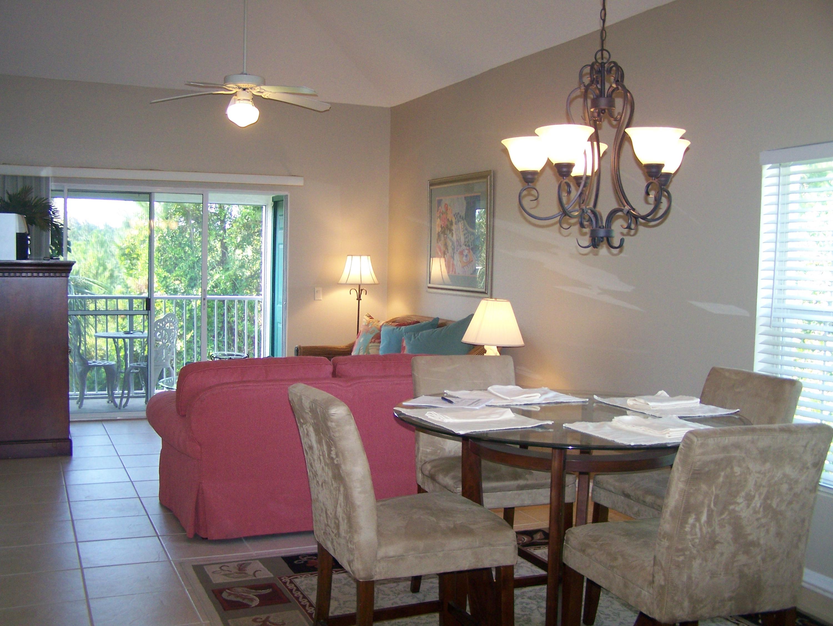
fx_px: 915
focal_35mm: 38
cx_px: 416
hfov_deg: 48.9
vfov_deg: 37.8
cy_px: 313
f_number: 2.8
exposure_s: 1/60
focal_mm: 6.3
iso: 160
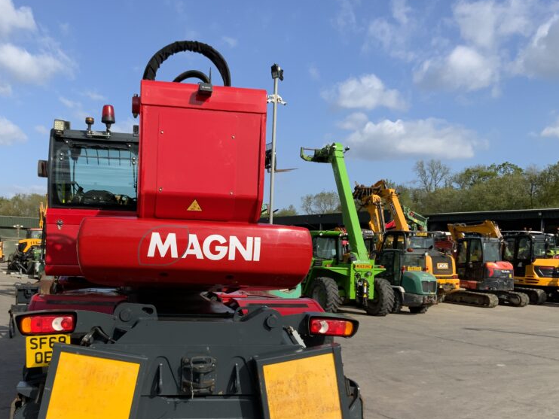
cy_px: 266
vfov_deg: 35.7
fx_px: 646
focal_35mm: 40
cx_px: 236
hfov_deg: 46.6
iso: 16
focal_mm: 3
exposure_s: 1/1912
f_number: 1.8
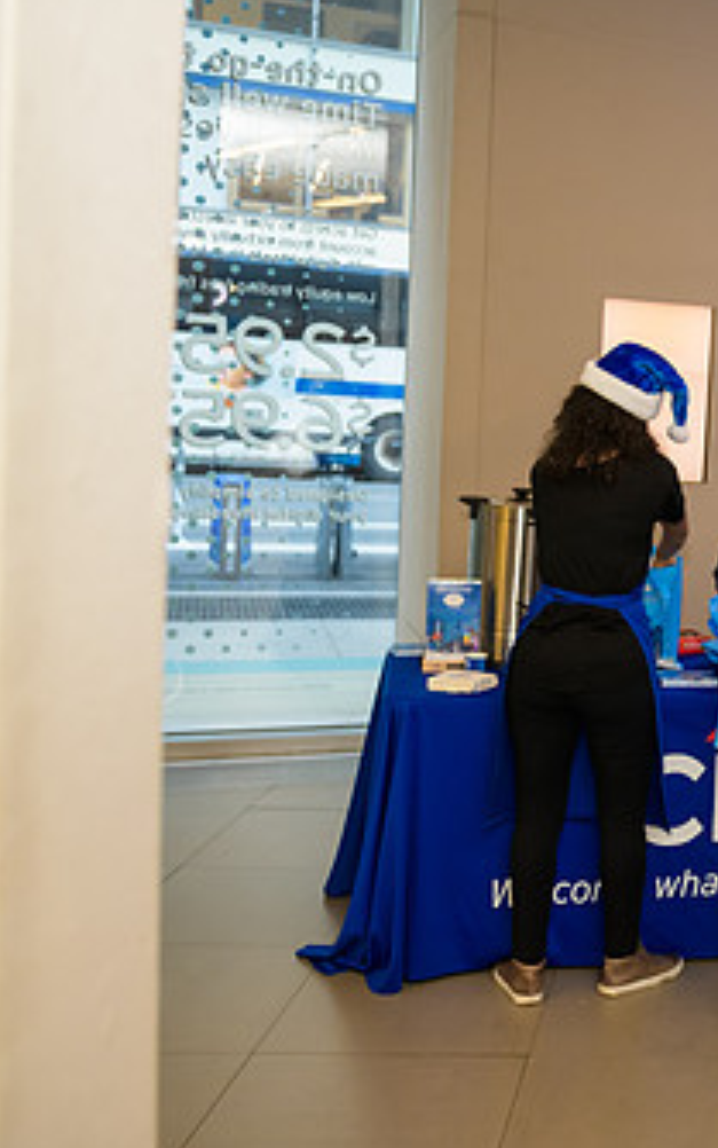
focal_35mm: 46
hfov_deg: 24.2
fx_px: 1439
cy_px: 507
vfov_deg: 43.4
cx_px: 955
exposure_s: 1/125
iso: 800
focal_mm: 26
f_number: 3.2
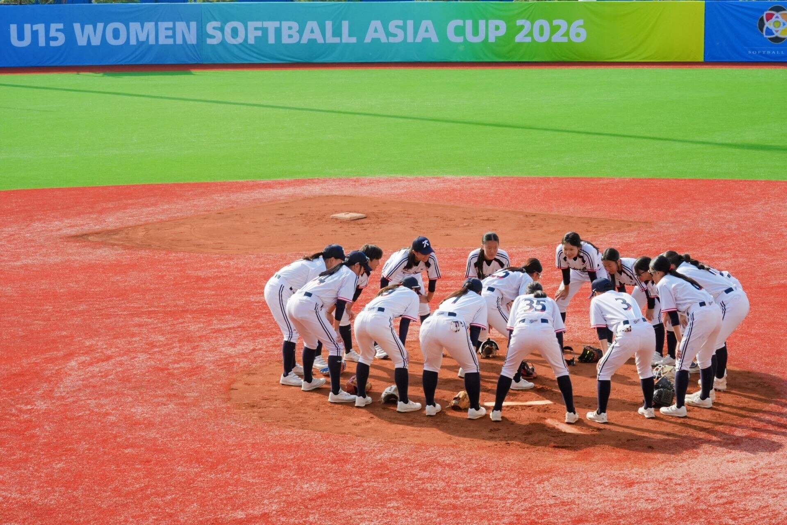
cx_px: 394
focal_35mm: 84
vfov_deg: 16.3
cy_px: 262
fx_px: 1836
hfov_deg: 24.2
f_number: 13
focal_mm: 84
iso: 1600
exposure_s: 1/1250
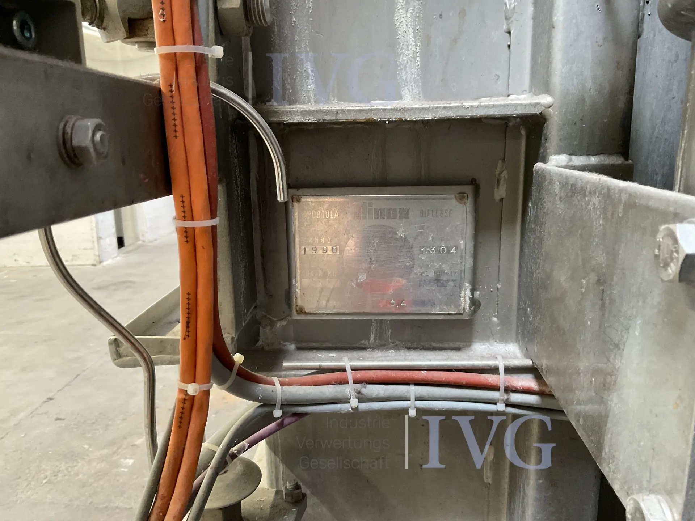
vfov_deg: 48.2
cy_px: 260
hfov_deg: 61.7
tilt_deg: -12.6
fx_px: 582
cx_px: 348
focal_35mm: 29
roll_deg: +0.6
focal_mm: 3
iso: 250
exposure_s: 1/50
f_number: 1.8
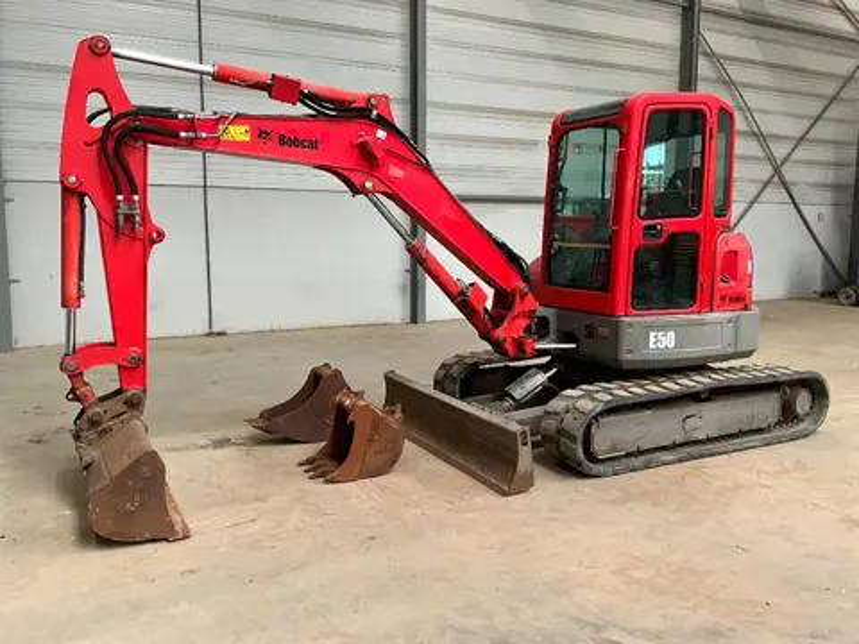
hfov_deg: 61.7
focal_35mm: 29
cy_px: 322
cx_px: 430
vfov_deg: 48.2
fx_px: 720
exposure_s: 1/67
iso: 64
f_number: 1.8
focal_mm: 3
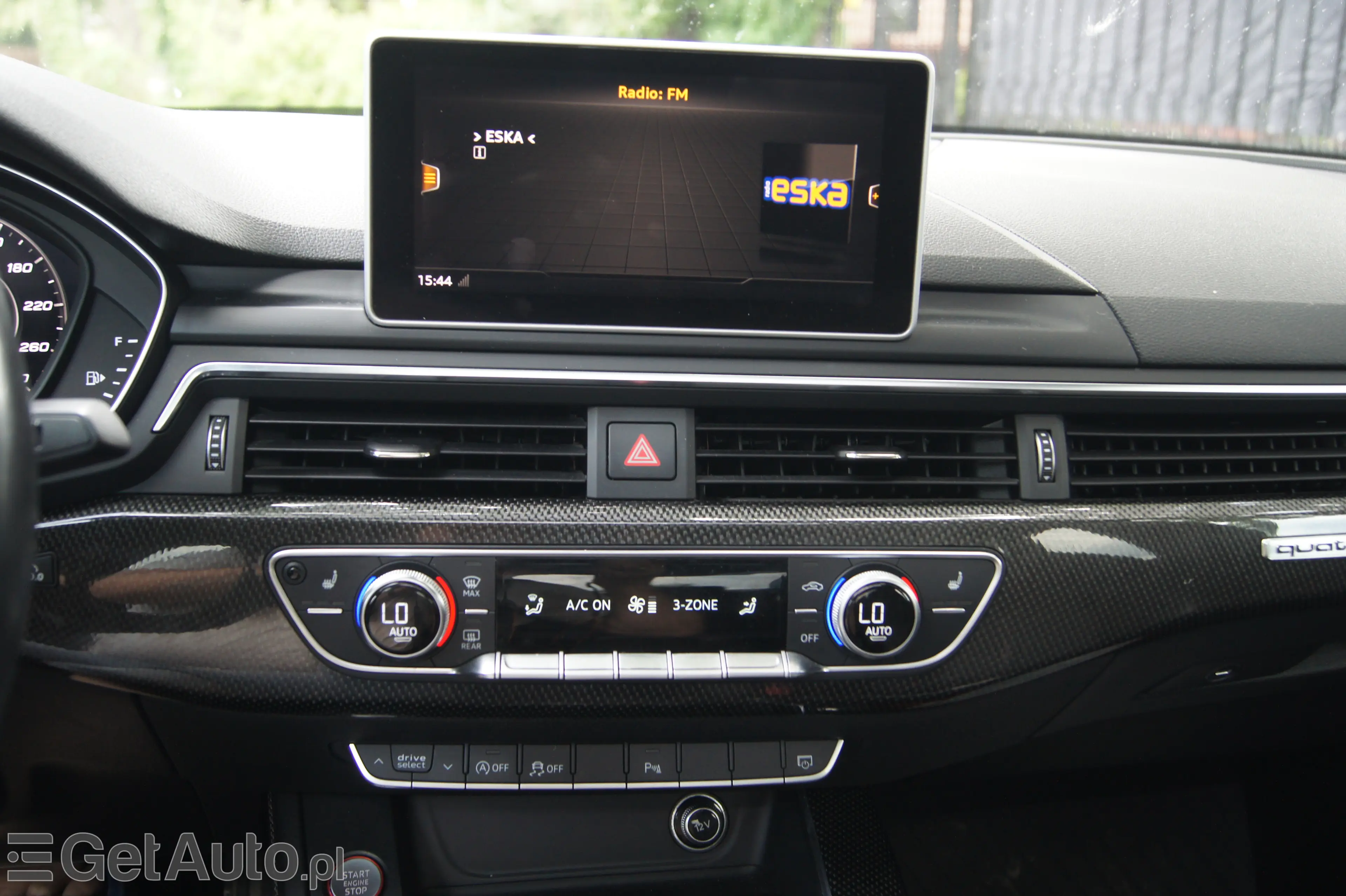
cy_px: 448
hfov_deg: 53.2
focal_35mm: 36
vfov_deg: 36.8
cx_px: 673
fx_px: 1345
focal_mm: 24
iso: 400
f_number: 4
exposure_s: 1/40
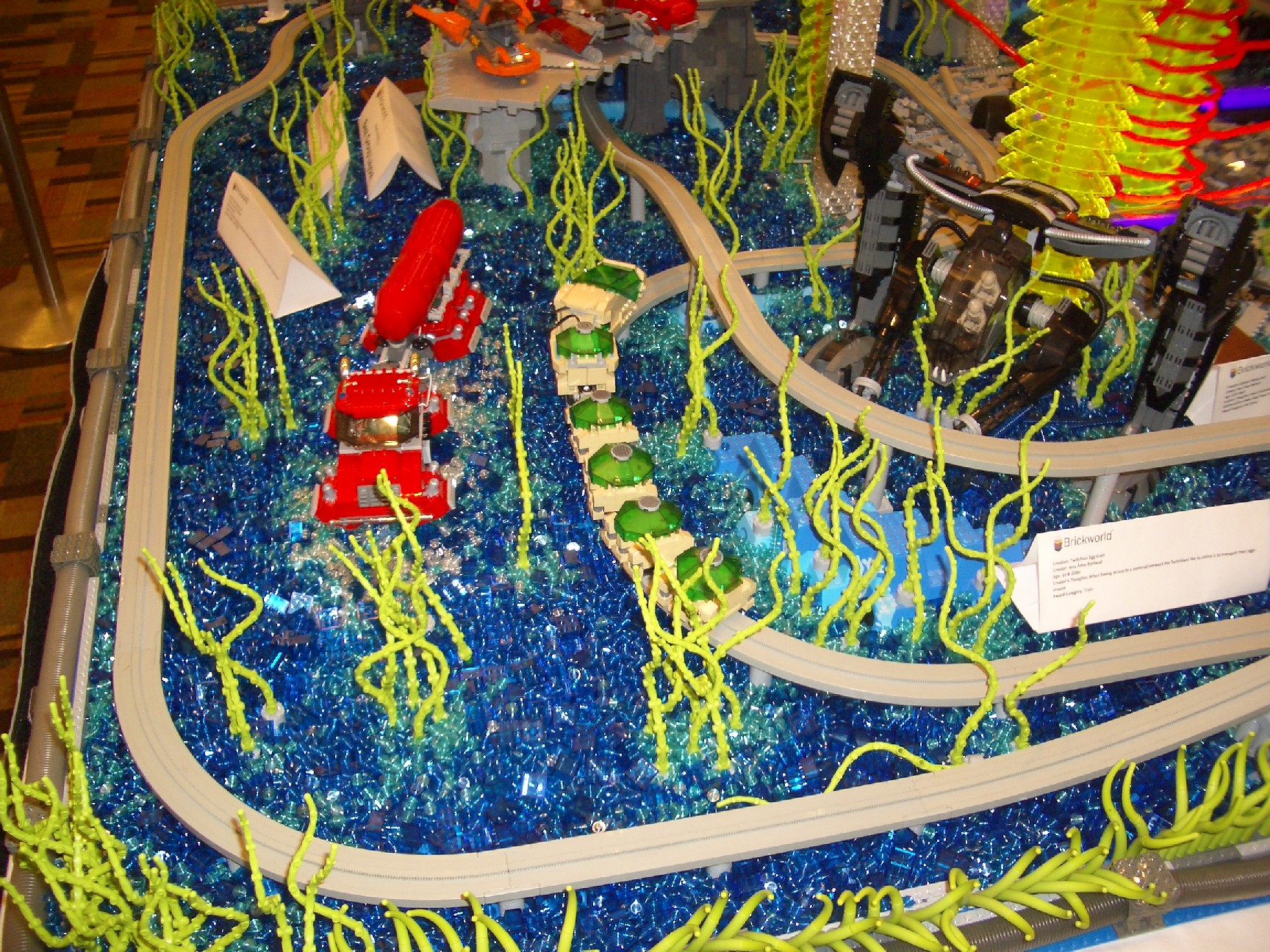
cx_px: 635
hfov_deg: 52.6
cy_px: 476
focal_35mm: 35
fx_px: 1284
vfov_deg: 40.7
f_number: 2.6
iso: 100
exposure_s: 1/60
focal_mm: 5.8
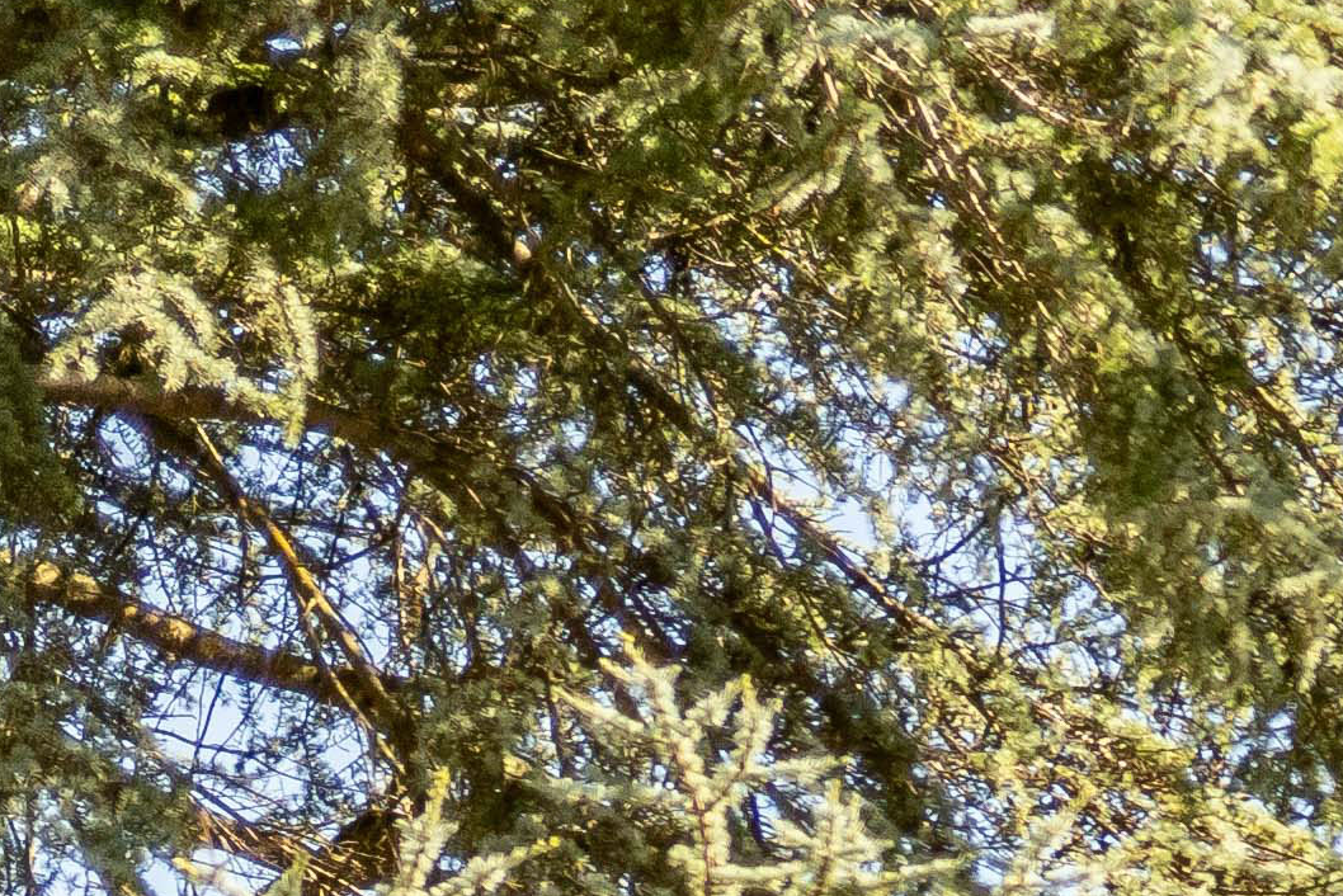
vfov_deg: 4.3
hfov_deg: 6.2
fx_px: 11642
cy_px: 2160
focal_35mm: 312
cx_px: 3771
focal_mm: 40
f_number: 2
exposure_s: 1/2500
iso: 320
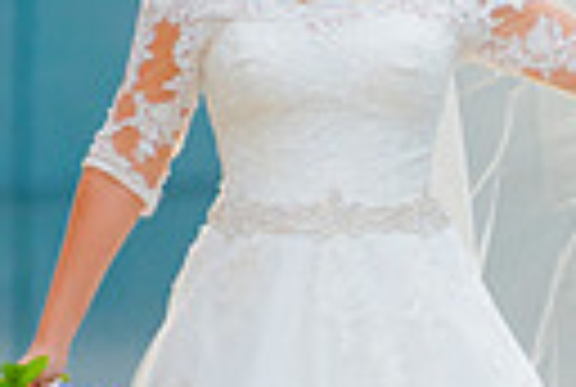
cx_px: 675
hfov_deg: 2.3
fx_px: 14498
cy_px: 349
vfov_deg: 1.5
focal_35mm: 904
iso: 320
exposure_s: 1/640
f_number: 2.8
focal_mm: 200
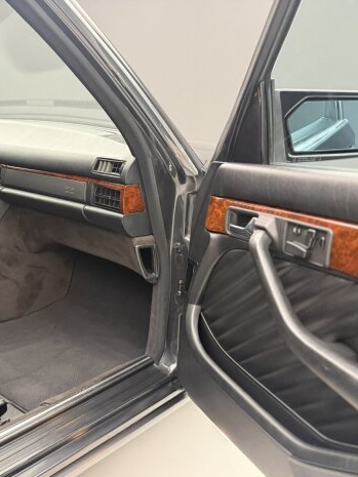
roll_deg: -3.0
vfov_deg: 55.3
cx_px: 72
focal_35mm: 33
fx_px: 455
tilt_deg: -14.8
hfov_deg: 41.2
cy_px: 244
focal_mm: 6.76
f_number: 1.78
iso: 800
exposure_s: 1/49
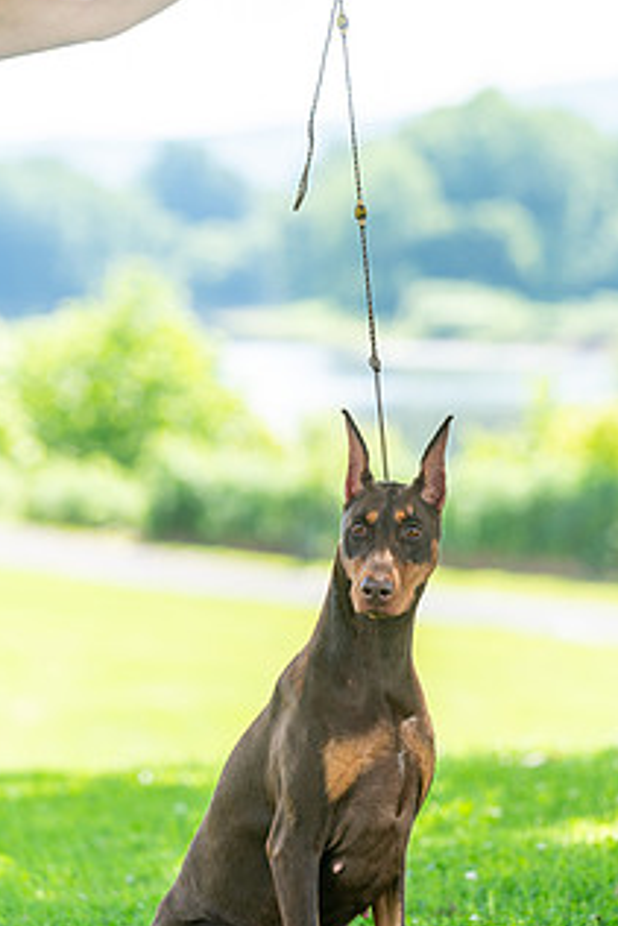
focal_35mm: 205
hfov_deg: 6.7
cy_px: 472
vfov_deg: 10.0
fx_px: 5273
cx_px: 369
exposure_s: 1/250
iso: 100
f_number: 3.5
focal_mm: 144
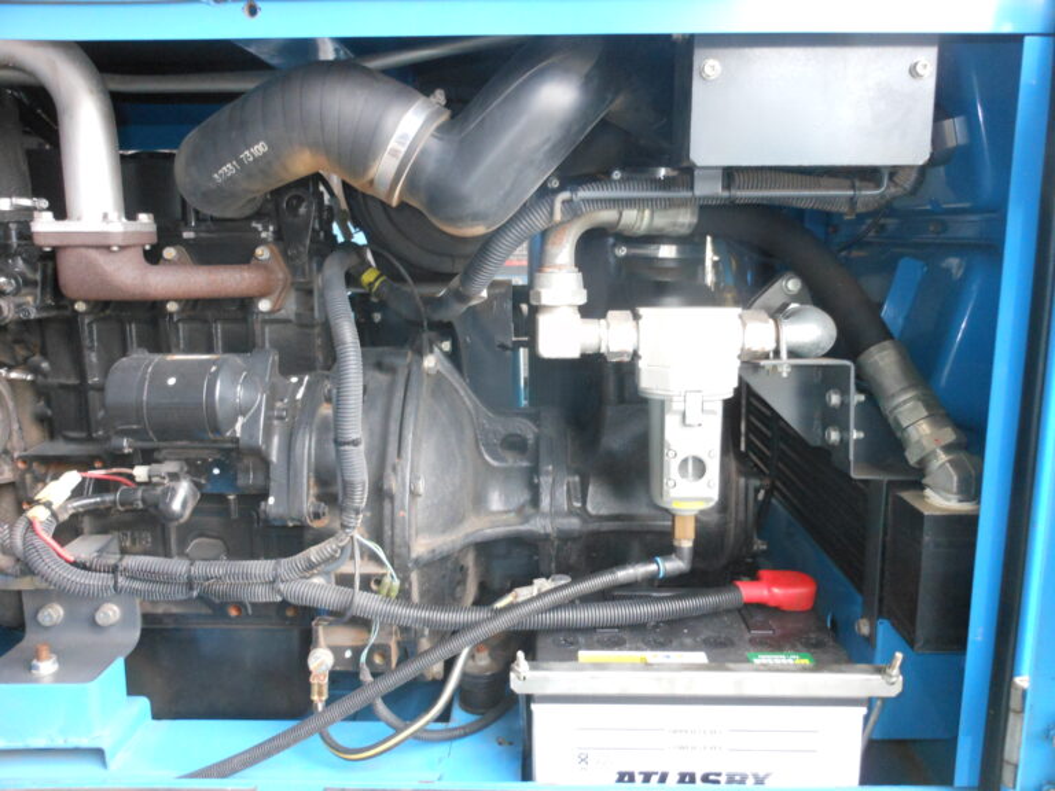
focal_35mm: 28
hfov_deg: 63.4
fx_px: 853
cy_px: 396
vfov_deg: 49.7
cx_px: 528
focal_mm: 5
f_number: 3.7
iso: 400
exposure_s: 1/30
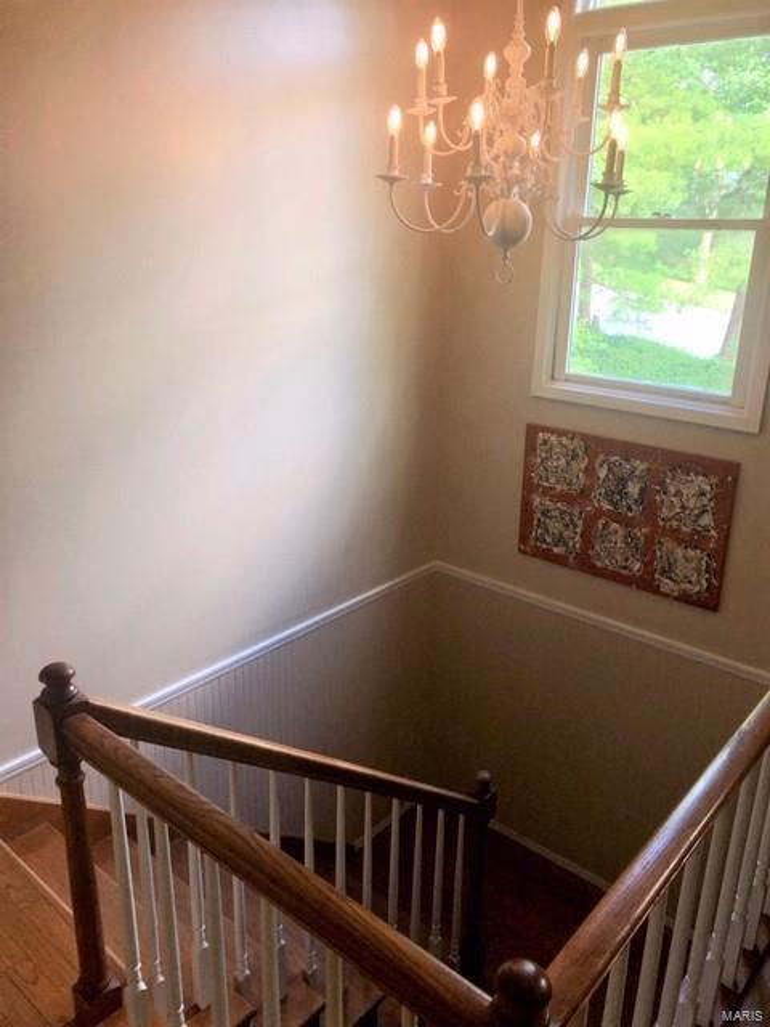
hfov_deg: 49.7
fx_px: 830
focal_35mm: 28
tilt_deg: -18.2
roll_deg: -0.9
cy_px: 514
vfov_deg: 63.4
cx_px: 385
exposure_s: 1/40
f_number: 1.8
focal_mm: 4
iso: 25
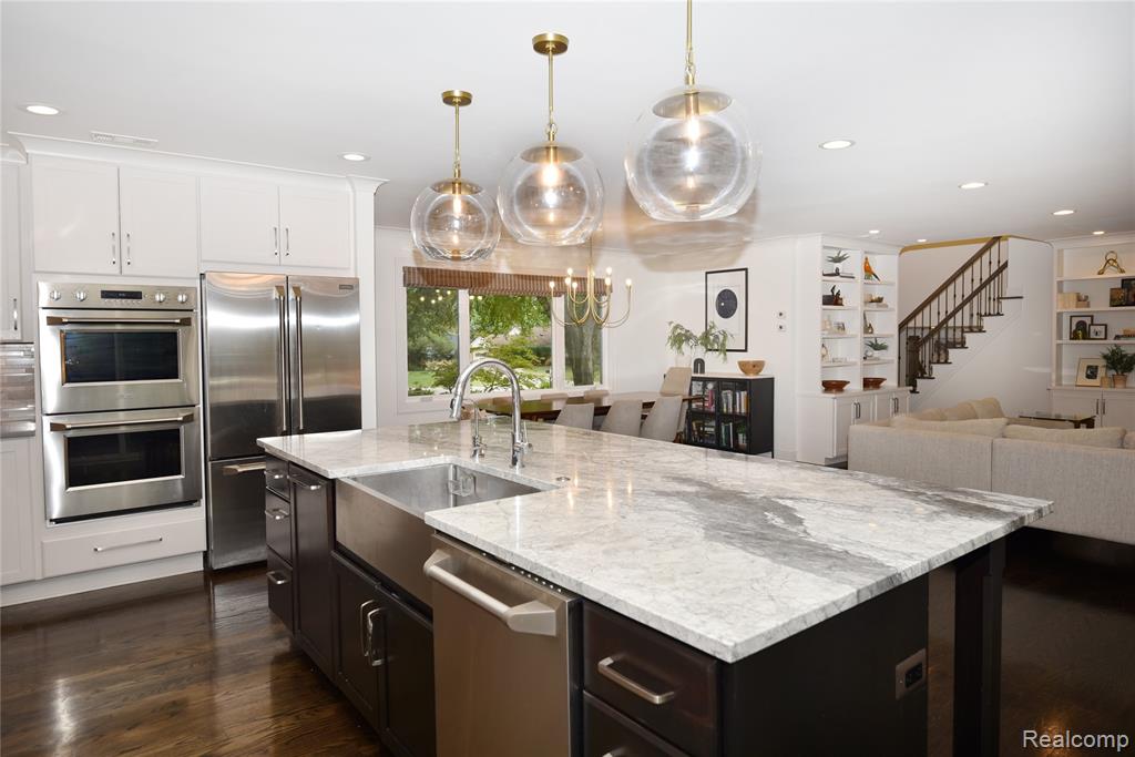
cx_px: 568
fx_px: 662
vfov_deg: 59.5
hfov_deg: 81.2
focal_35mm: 21
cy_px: 378
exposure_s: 1/60
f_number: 6.3
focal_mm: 21
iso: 125
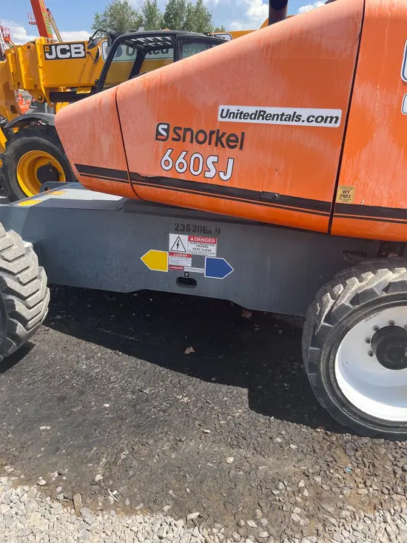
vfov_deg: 67.3
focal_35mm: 26
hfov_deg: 53.1
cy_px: 272
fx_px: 407
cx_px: 204
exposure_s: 1/1372
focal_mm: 5.1
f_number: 1.6
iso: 50
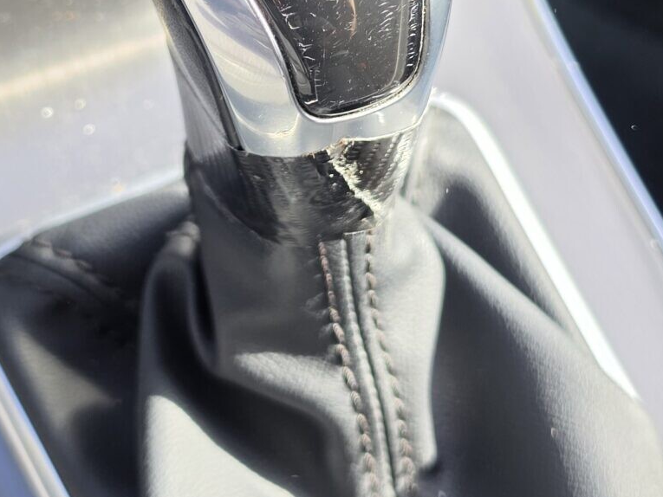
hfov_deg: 25.3
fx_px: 1475
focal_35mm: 77
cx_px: 302
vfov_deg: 18.4
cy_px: -58
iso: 20
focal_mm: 6.5
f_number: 1.4
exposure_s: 1/180
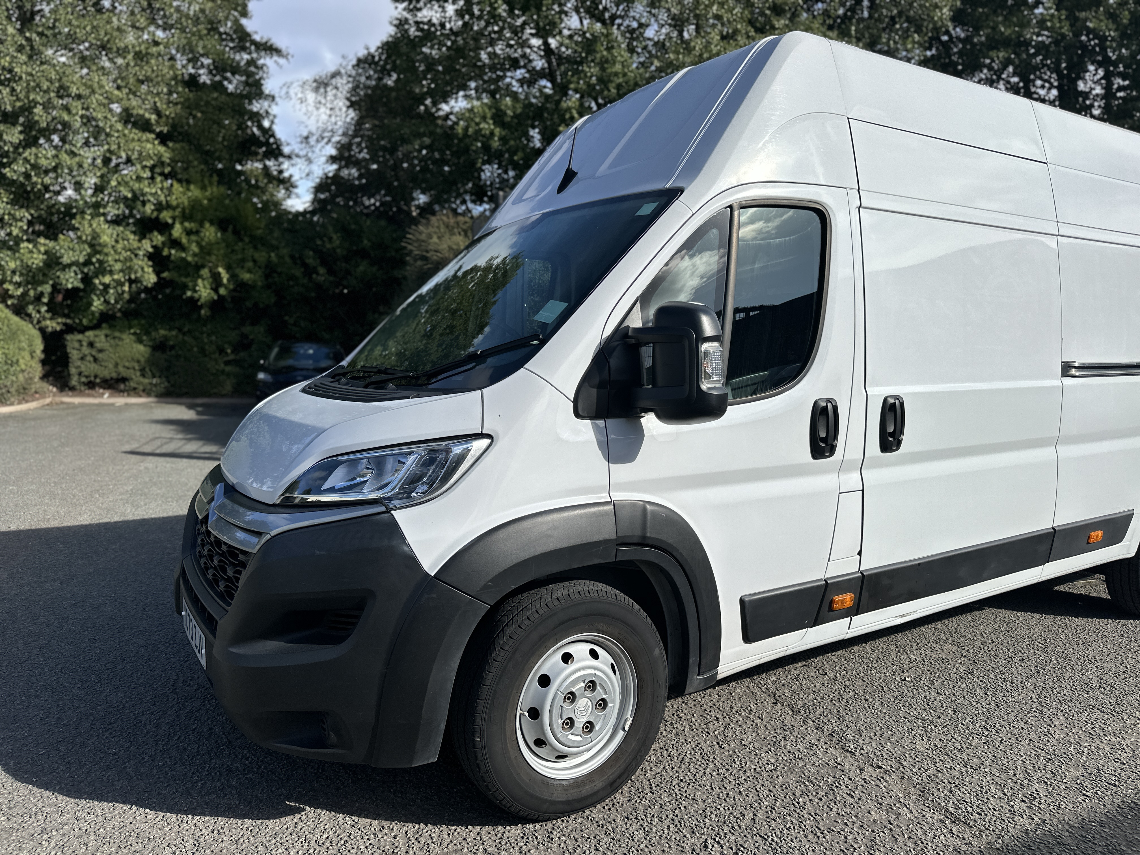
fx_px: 790
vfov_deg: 56.8
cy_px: 428
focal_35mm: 24
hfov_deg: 71.6
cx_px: 570
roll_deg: -1.0
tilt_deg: -4.6
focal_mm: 6.86
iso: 80
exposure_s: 1/6623
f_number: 1.78
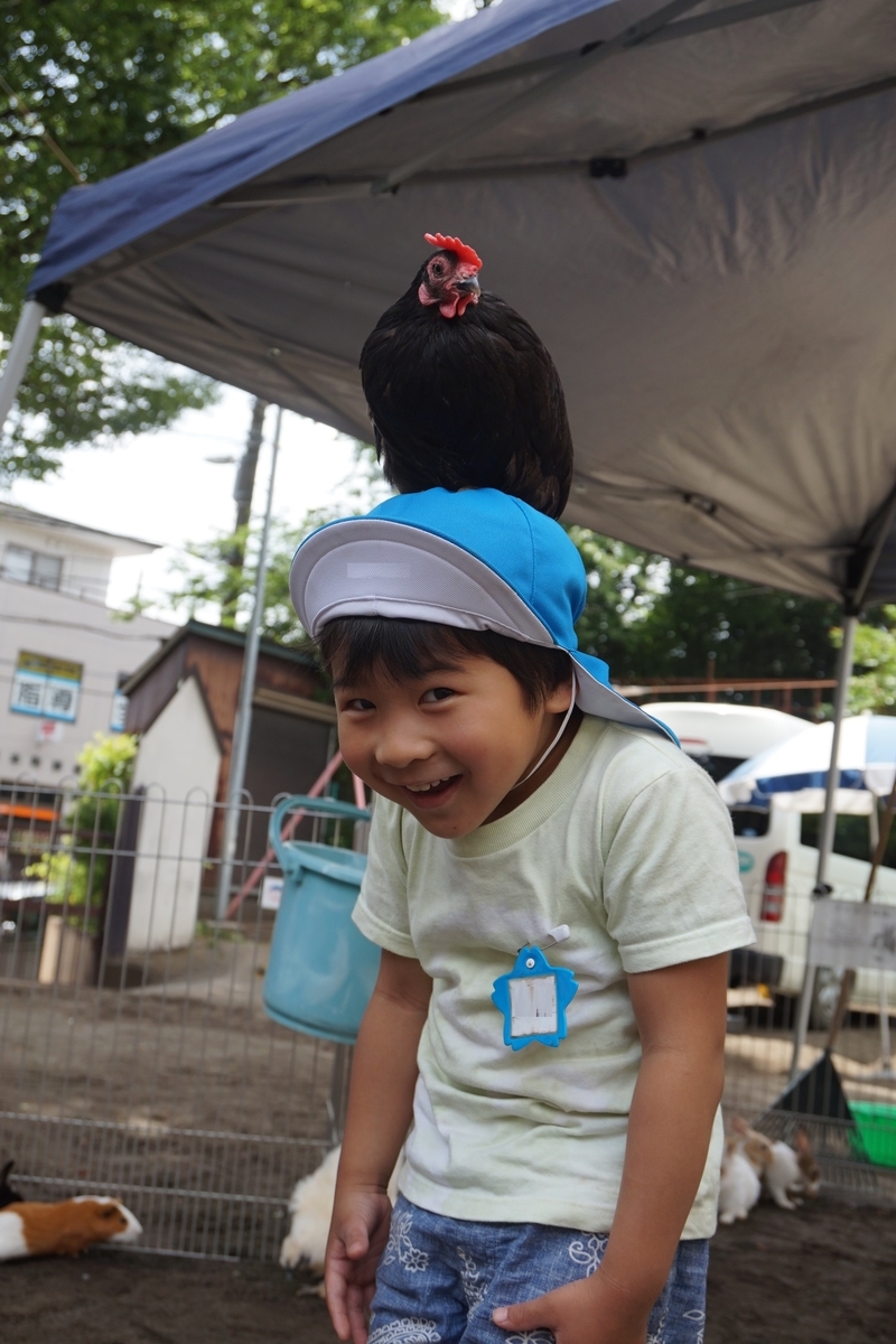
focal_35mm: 39
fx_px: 1456
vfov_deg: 49.6
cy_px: 672
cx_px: 448
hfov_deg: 34.2
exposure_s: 1/200
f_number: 5.6
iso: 100
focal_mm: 26
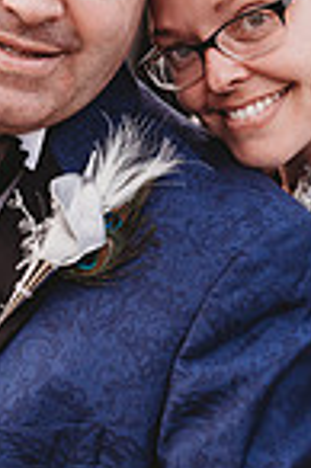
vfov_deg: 26.9
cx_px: 135
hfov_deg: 18.4
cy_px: 106
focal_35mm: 74
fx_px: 961
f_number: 2.5
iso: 250
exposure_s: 1/250
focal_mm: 24
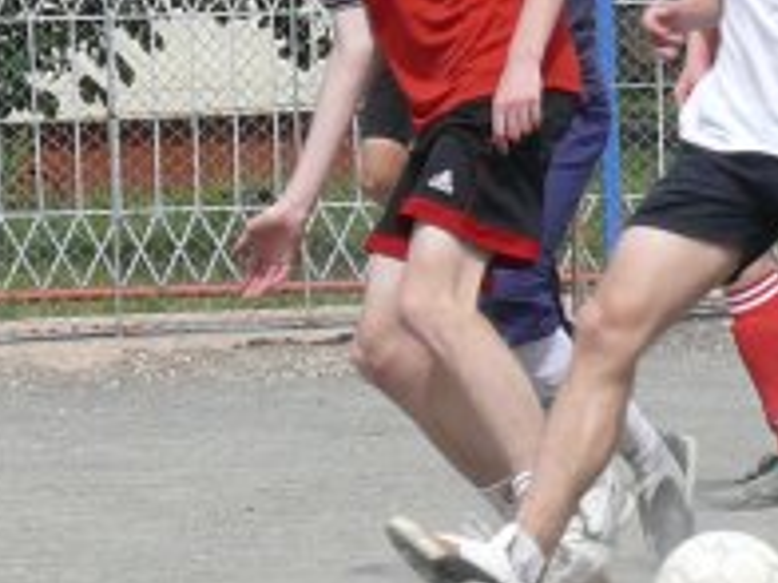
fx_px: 12564
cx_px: 572
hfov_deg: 3.5
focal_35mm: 559
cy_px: 226
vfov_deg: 2.7
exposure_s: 1/500
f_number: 5.6
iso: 100
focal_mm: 23.3
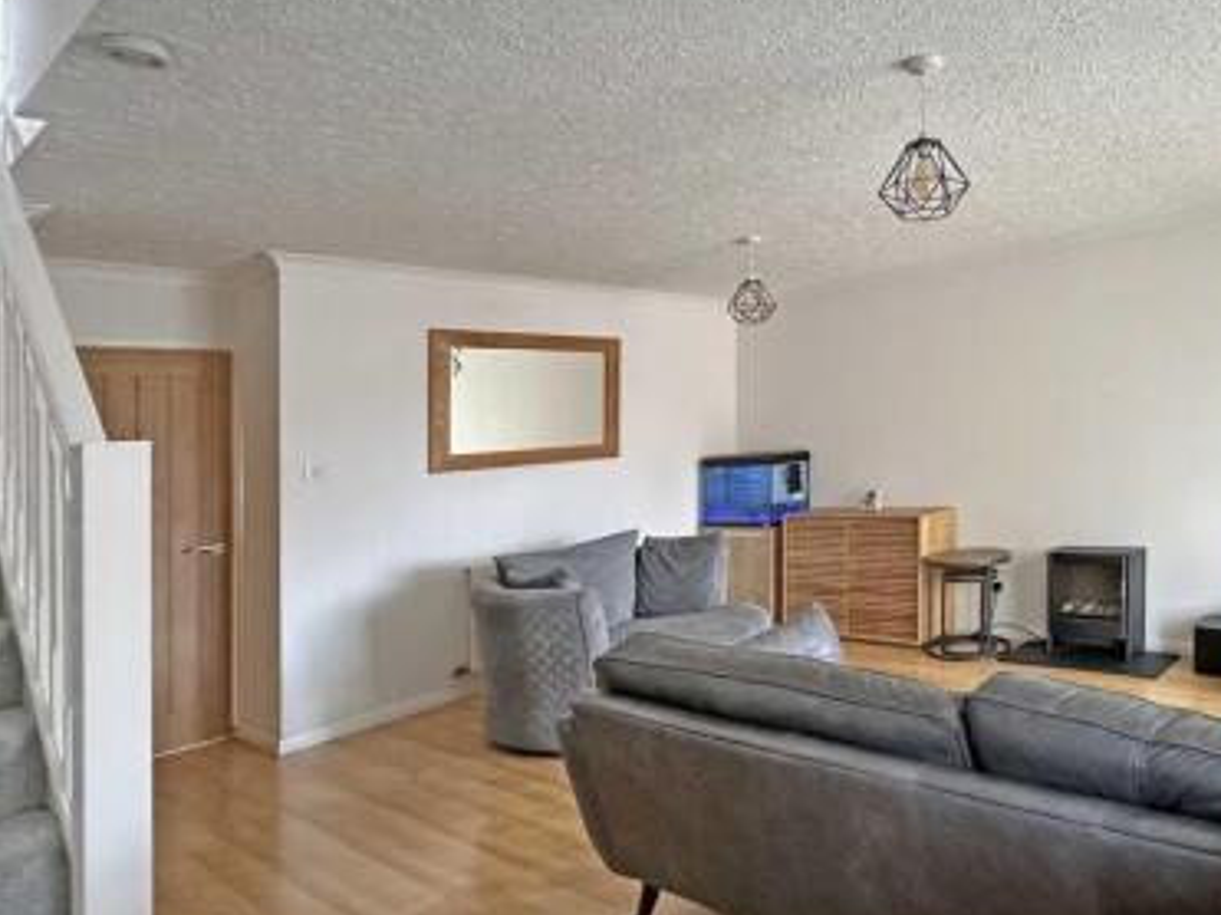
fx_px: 776
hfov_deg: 69.8
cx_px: 956
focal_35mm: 22
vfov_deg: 60.4
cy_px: 564
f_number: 2.2
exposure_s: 1/89
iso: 320
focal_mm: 2.22
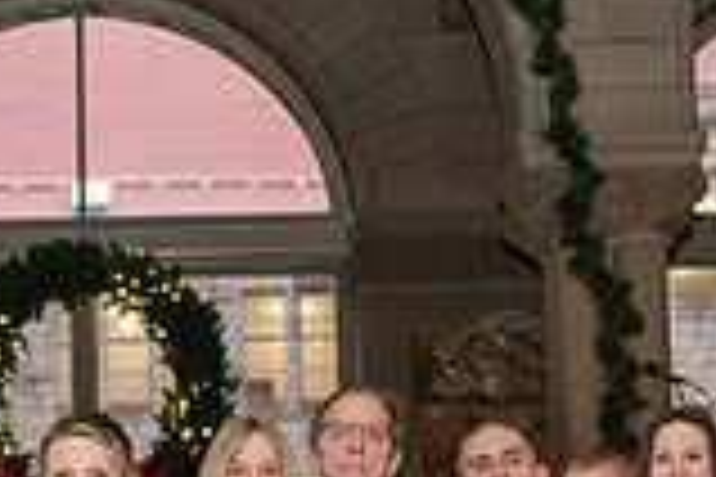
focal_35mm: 135
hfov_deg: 15.0
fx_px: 2685
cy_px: 746
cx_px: 59
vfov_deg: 9.8
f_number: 3.5
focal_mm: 35
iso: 1000
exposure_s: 1/200
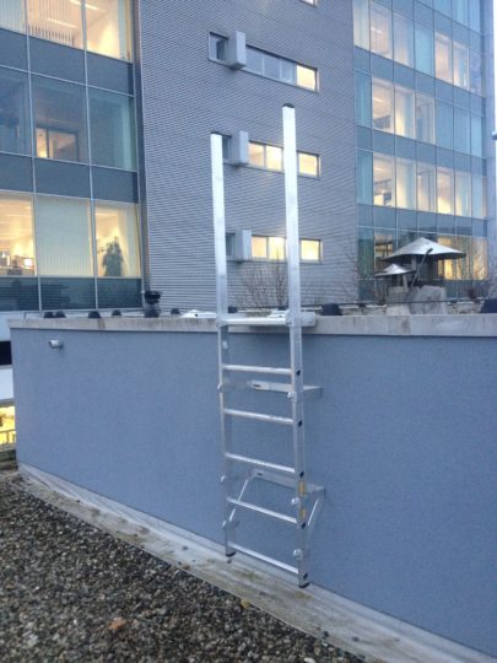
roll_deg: +2.1
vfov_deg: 52.6
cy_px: 332
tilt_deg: -4.1
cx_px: 248
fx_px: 670
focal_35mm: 35
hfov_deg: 40.7
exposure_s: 1/20
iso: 200
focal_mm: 4.28
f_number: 2.4
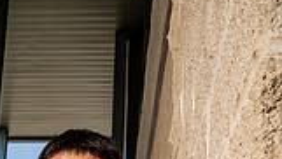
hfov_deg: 28.3
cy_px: 367
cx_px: 56
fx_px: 546
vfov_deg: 13.1
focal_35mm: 73
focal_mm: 25
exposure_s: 1/250
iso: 80
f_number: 6.3
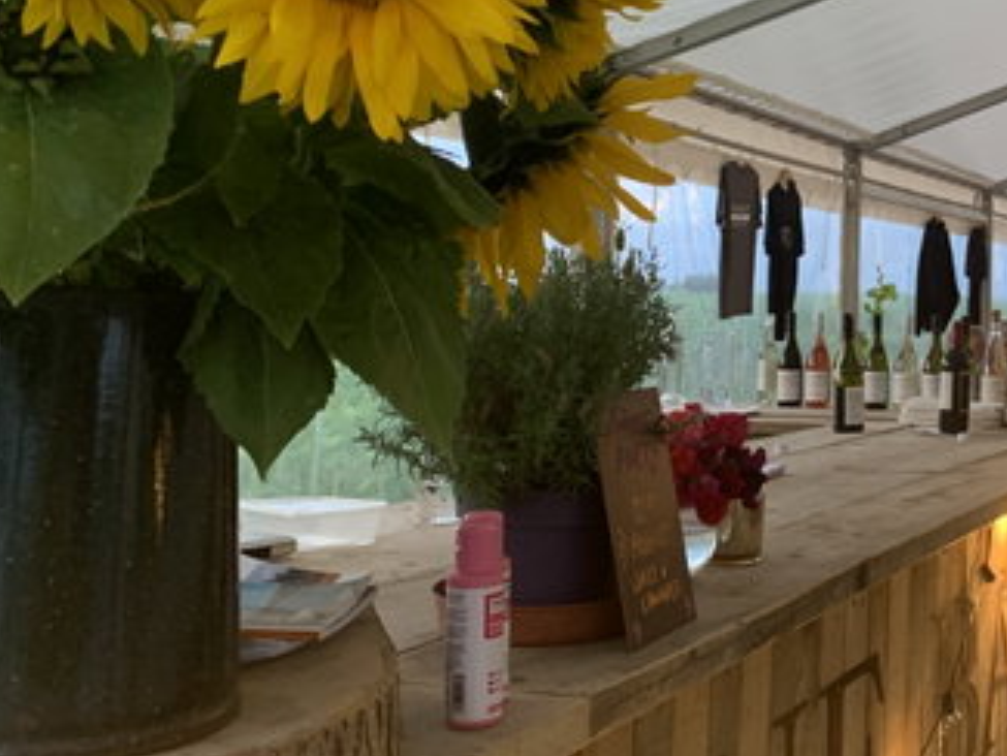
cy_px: 223
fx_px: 1513
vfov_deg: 27.8
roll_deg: -2.0
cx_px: 985
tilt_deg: +3.3
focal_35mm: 52
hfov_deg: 33.9
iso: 200
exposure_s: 1/50
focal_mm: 4.25
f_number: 1.8
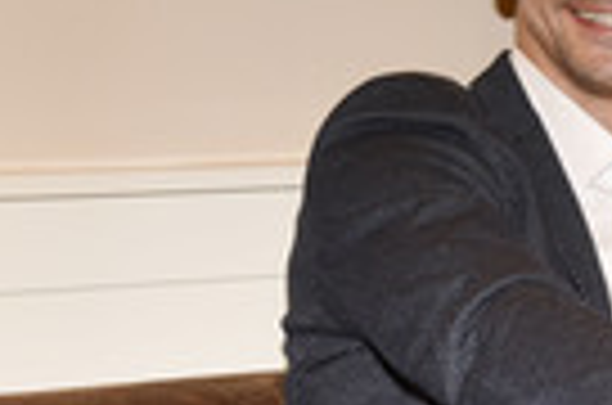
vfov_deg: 8.2
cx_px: 713
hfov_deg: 12.2
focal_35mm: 166
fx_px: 2815
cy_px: 302
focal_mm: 50
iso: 1600
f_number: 6.3
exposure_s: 1/80
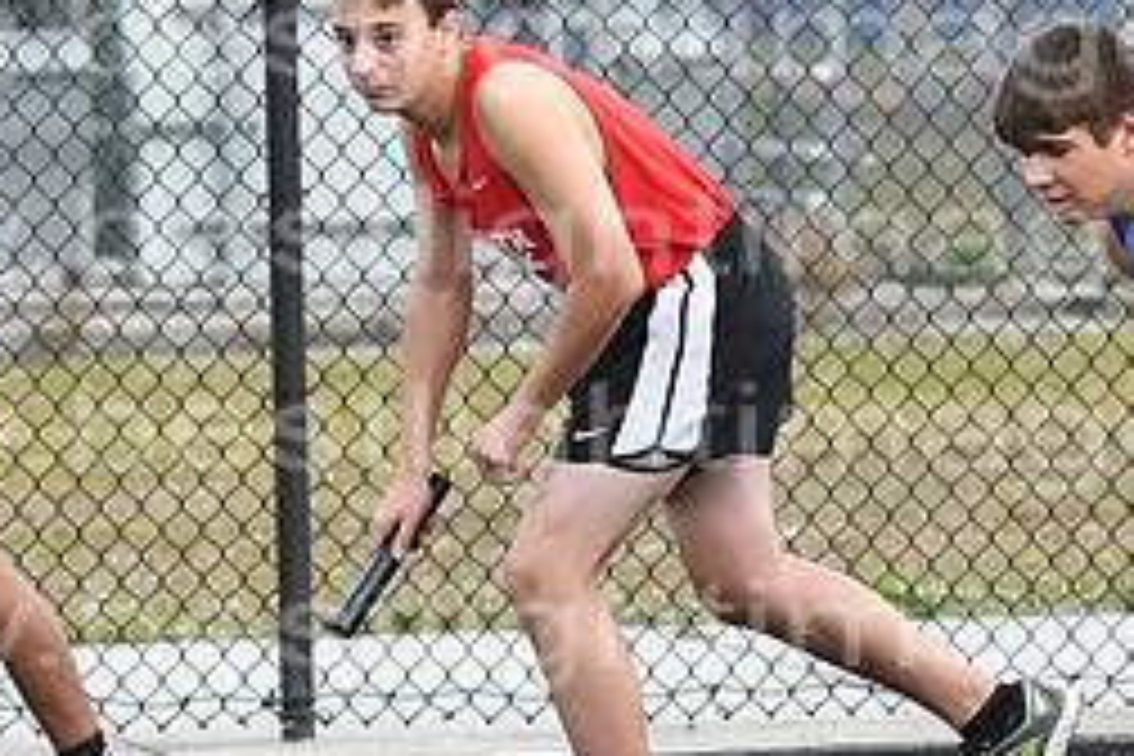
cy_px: 340
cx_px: 670
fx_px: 11407
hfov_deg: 5.7
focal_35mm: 362
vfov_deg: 3.8
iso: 800
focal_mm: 105
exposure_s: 1/1250
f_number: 4
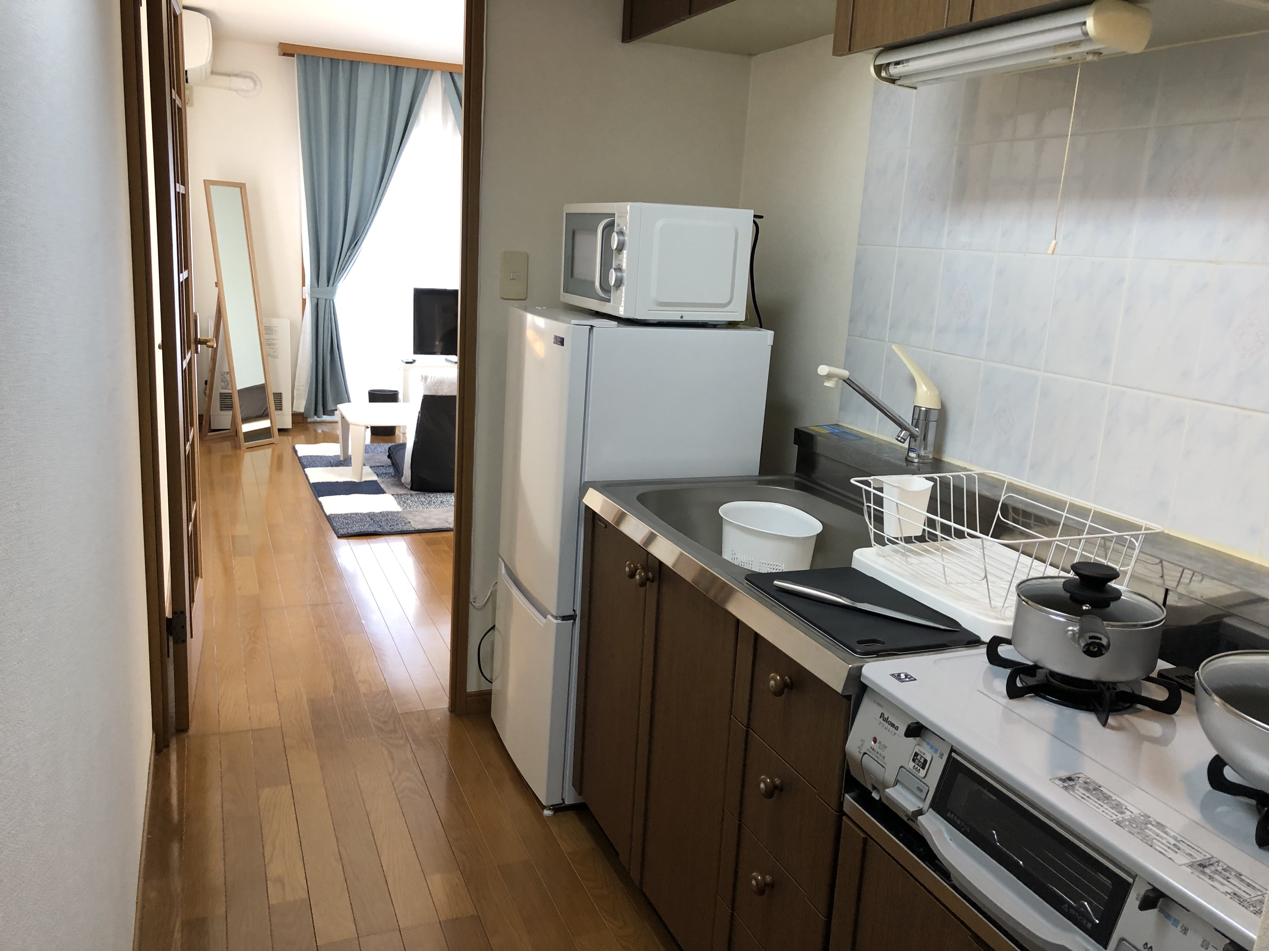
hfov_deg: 63.4
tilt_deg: -13.3
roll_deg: -3.1
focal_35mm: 28
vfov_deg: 49.7
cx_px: 634
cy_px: 476
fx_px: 1026
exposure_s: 1/25
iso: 32
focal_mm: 3.99
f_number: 1.8
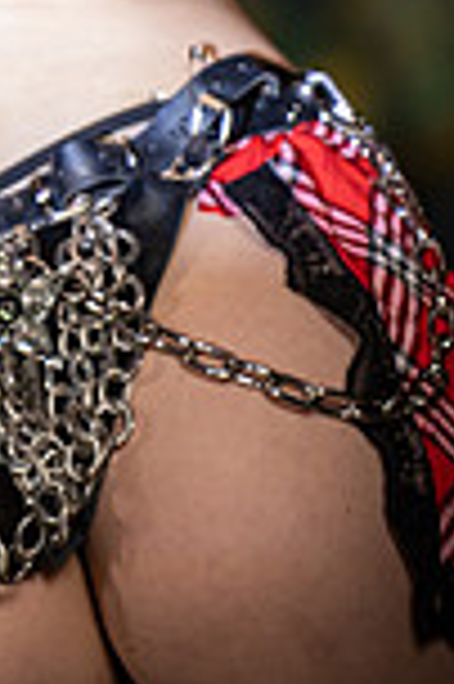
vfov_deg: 3.5
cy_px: -202
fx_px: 11242
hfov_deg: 2.3
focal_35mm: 593
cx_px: -67
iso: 1250
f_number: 2.8
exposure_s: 1/400
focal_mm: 200
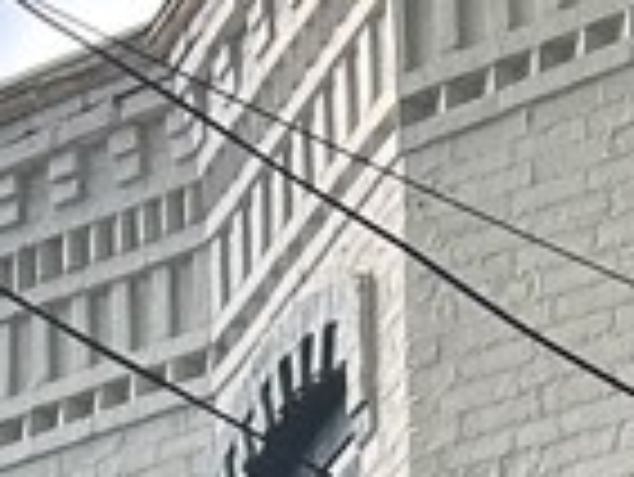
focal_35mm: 189
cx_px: 558
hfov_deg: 10.4
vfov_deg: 6.5
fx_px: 3465
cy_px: 1822
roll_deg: +2.6
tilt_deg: +7.8
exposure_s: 1/490
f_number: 1.5
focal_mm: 5.7
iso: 50
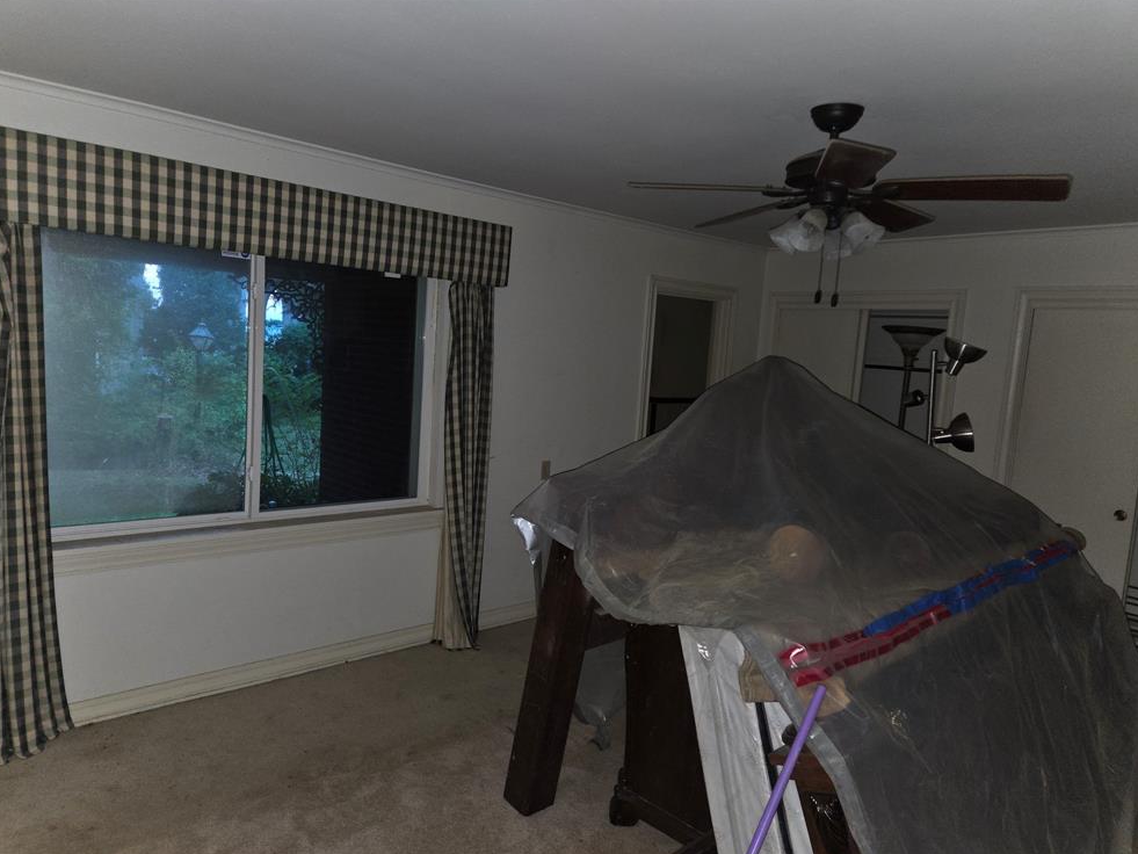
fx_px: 789
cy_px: 439
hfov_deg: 71.6
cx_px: 566
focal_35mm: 24
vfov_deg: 56.8
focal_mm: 5.4
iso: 200
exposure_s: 1/12
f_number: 1.8
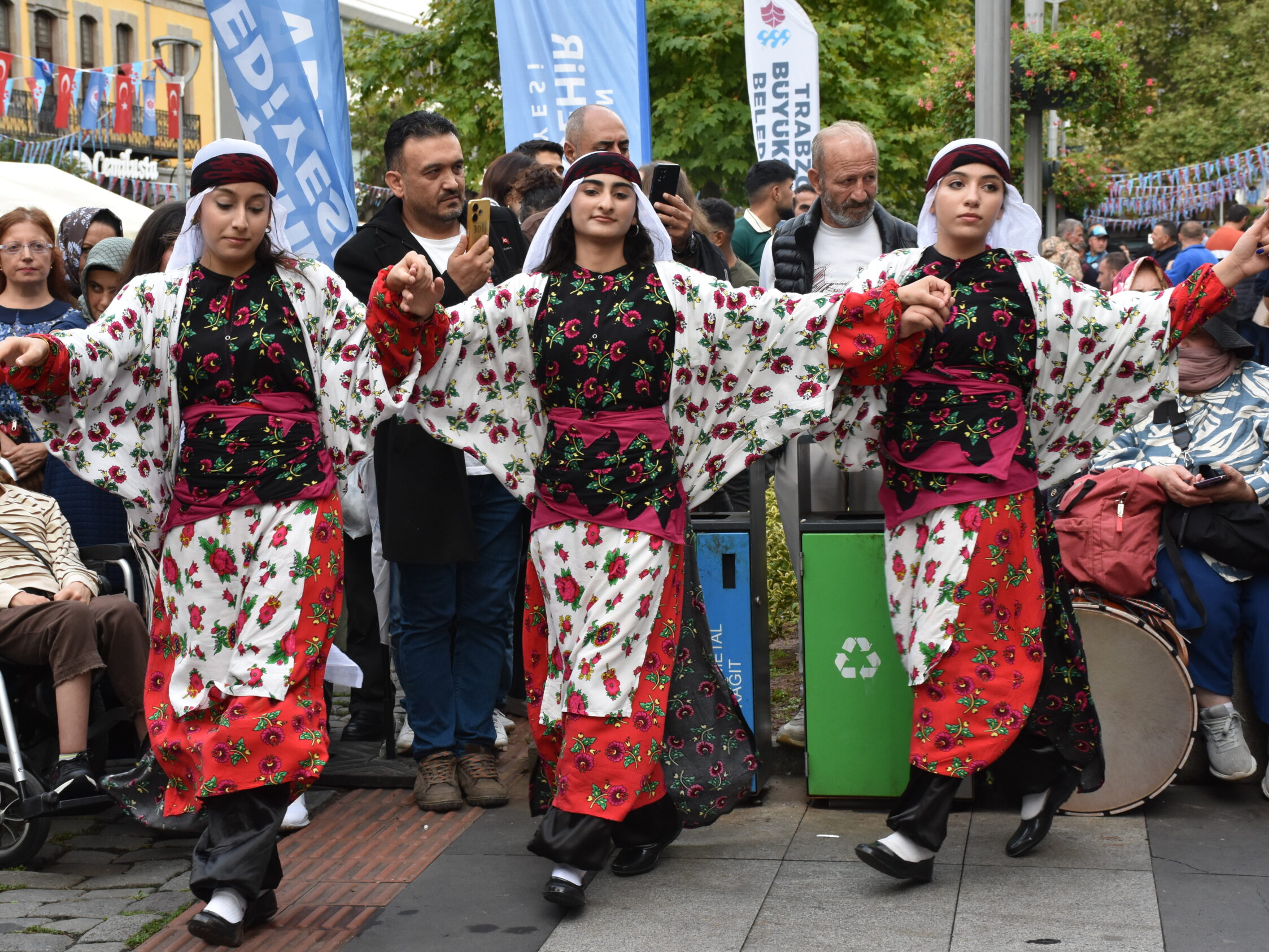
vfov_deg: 21.3
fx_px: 2530
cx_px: 551
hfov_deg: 28.1
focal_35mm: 69
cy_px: 474
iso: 800
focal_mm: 42
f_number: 8
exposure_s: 1/250
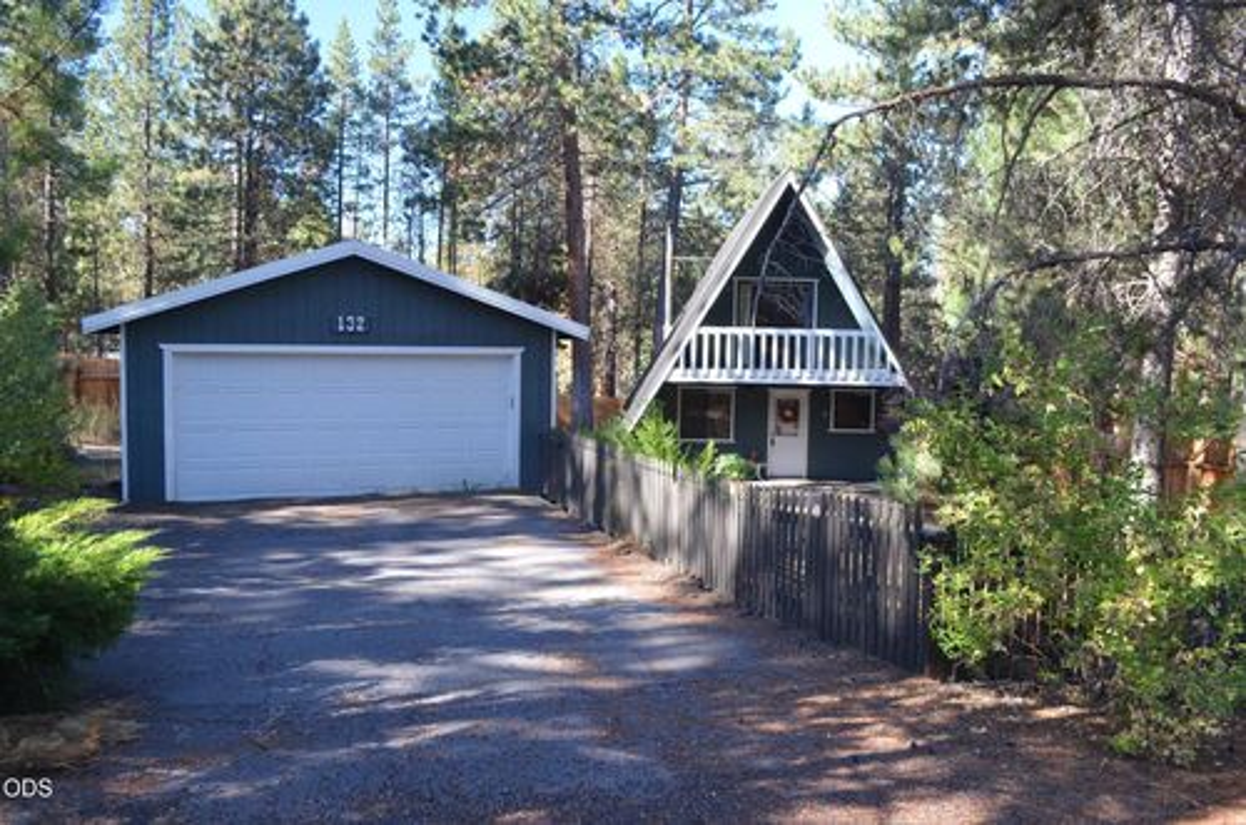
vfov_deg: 47.7
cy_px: 412
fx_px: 932
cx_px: 623
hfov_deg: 67.5
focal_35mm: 27
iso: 400
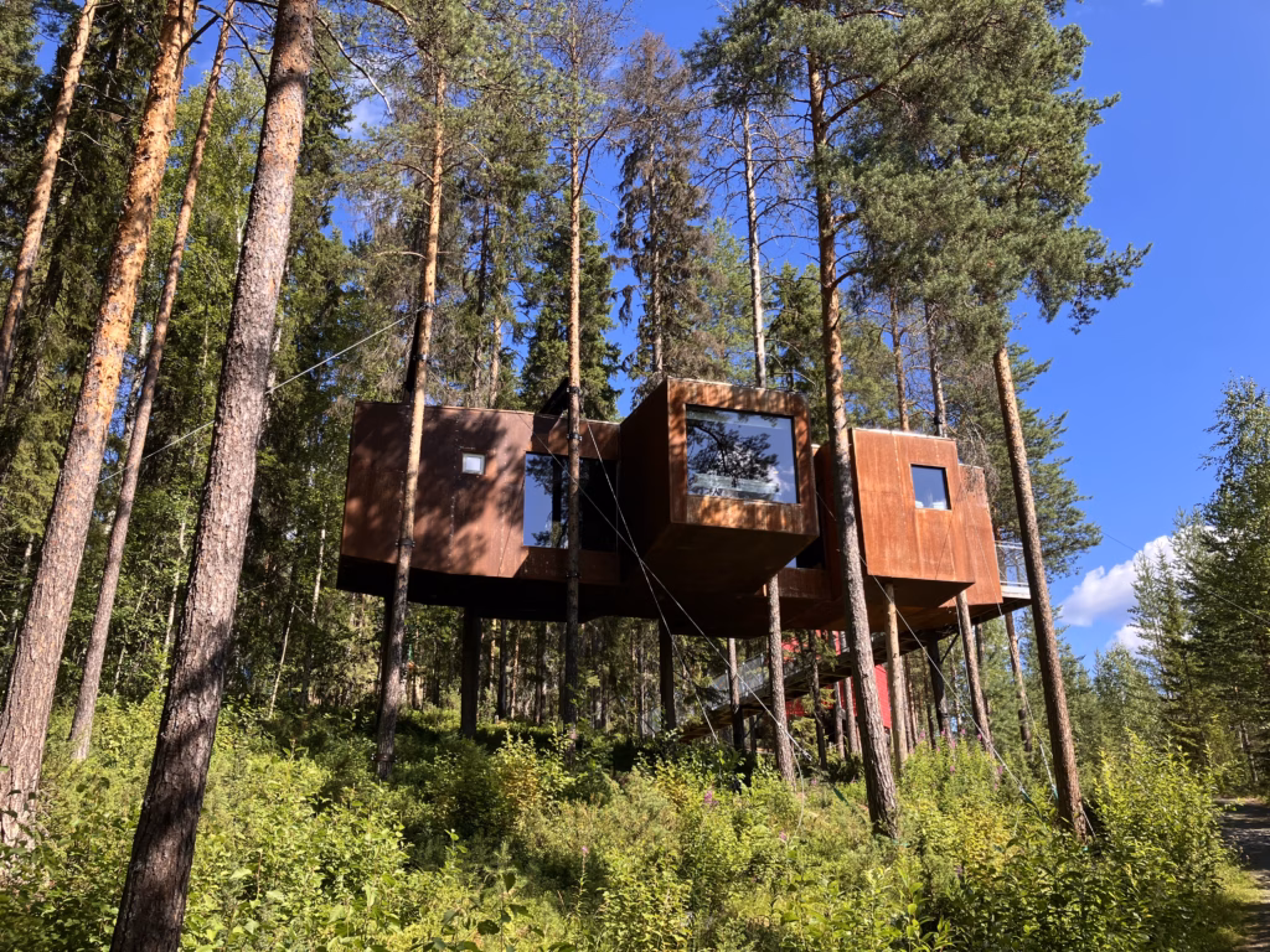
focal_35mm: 28
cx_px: 635
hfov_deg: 63.4
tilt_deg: +21.5
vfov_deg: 49.7
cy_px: 476
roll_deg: +0.2
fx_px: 1027
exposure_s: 1/552
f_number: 1.8
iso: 32
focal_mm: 3.99
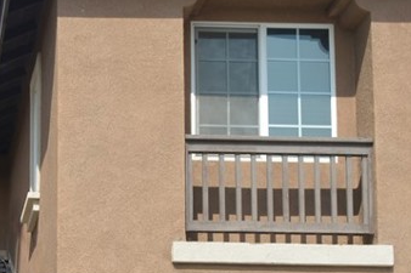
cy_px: 370
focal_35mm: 109
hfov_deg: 17.7
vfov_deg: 12.1
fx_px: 1244
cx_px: -98
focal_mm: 24
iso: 100
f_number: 7.1
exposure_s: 1/200
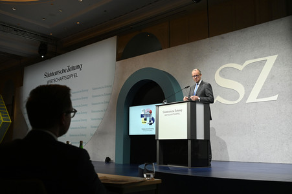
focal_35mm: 37
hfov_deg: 51.9
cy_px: 97
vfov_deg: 35.9
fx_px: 300
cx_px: 146
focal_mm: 37
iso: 3200
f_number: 4.5
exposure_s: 1/800
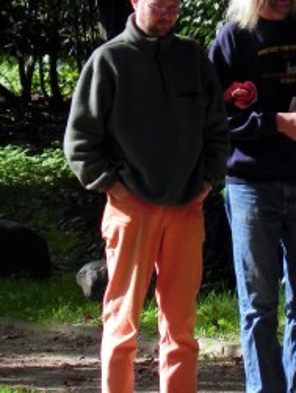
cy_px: 207
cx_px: 204
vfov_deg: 1.5
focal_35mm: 1294
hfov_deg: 1.2
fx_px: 14716
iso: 160
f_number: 5.6
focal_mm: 120
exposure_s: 1/257
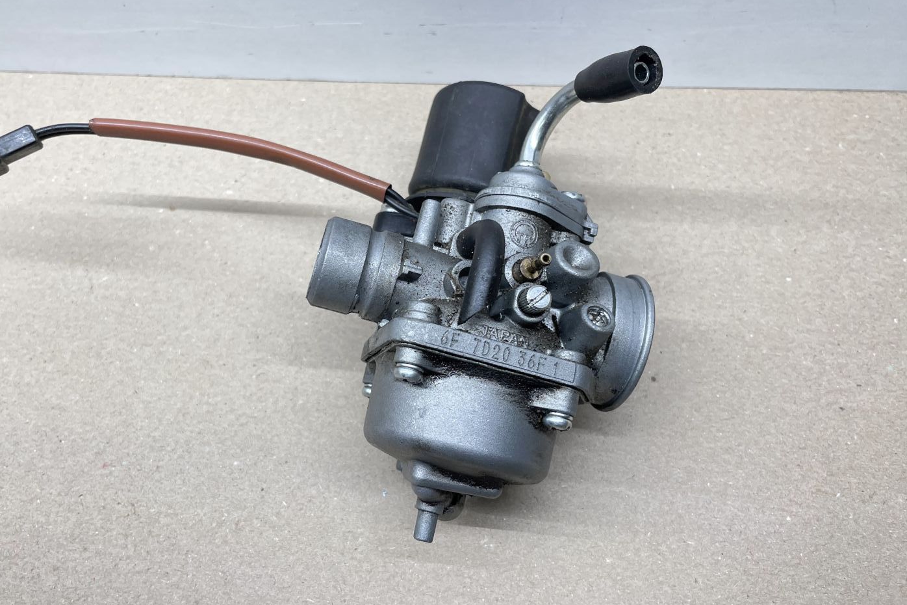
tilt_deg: -58.8
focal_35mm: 31
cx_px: 400
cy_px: 269
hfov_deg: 60.1
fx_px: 781
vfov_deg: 42.2
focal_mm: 4.2
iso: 80
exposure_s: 1/100
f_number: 1.6
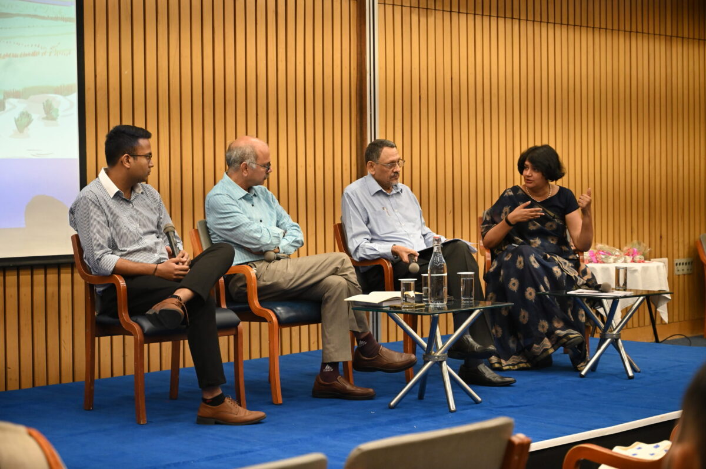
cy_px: 234
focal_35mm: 70
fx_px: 1372
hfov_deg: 28.9
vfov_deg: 19.4
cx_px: 353
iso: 3200
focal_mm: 70
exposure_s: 1/160
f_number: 5
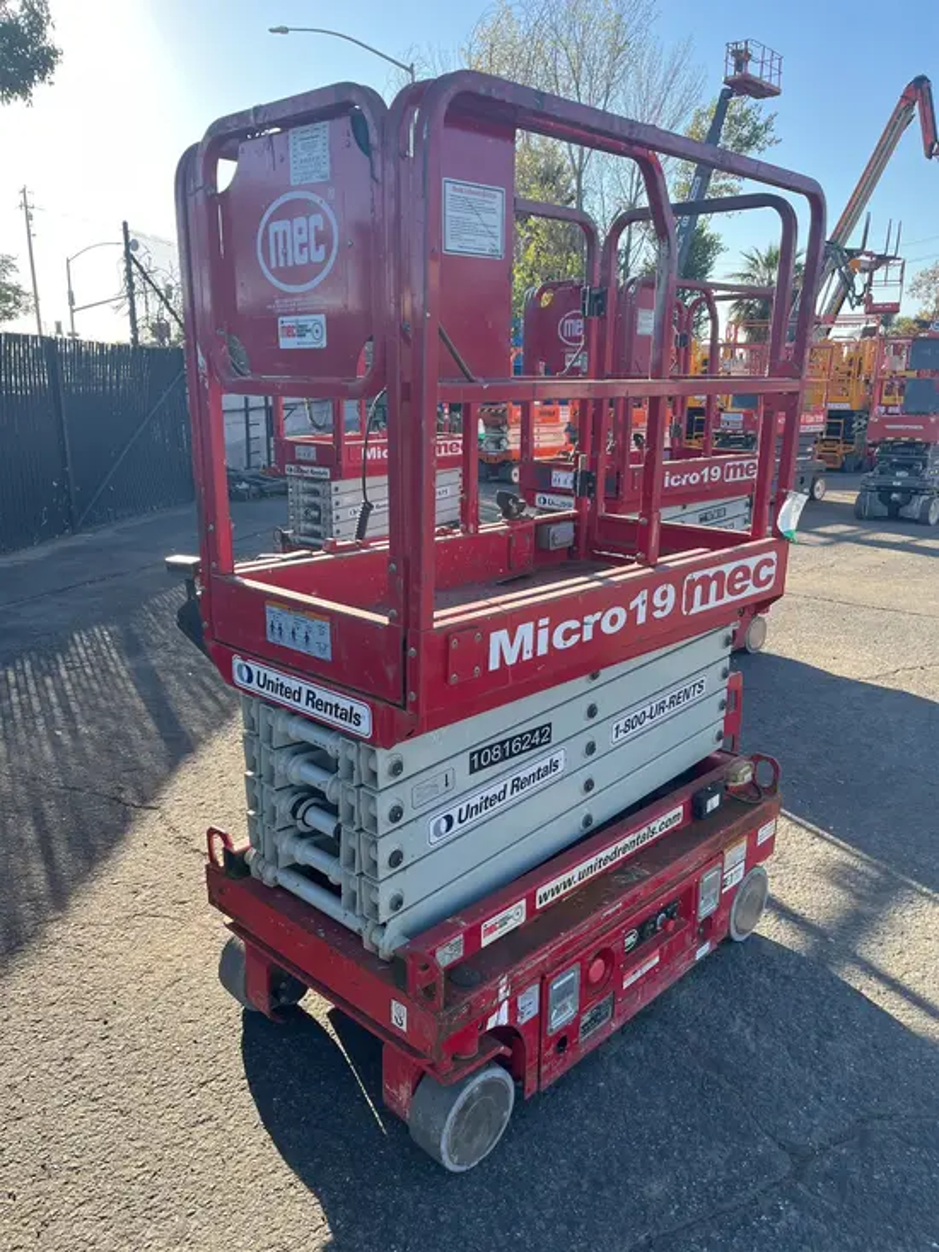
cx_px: 470
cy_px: 626
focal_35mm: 26
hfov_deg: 53.1
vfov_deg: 67.3
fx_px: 940
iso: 50
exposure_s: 1/727
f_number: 1.6
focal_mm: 5.1
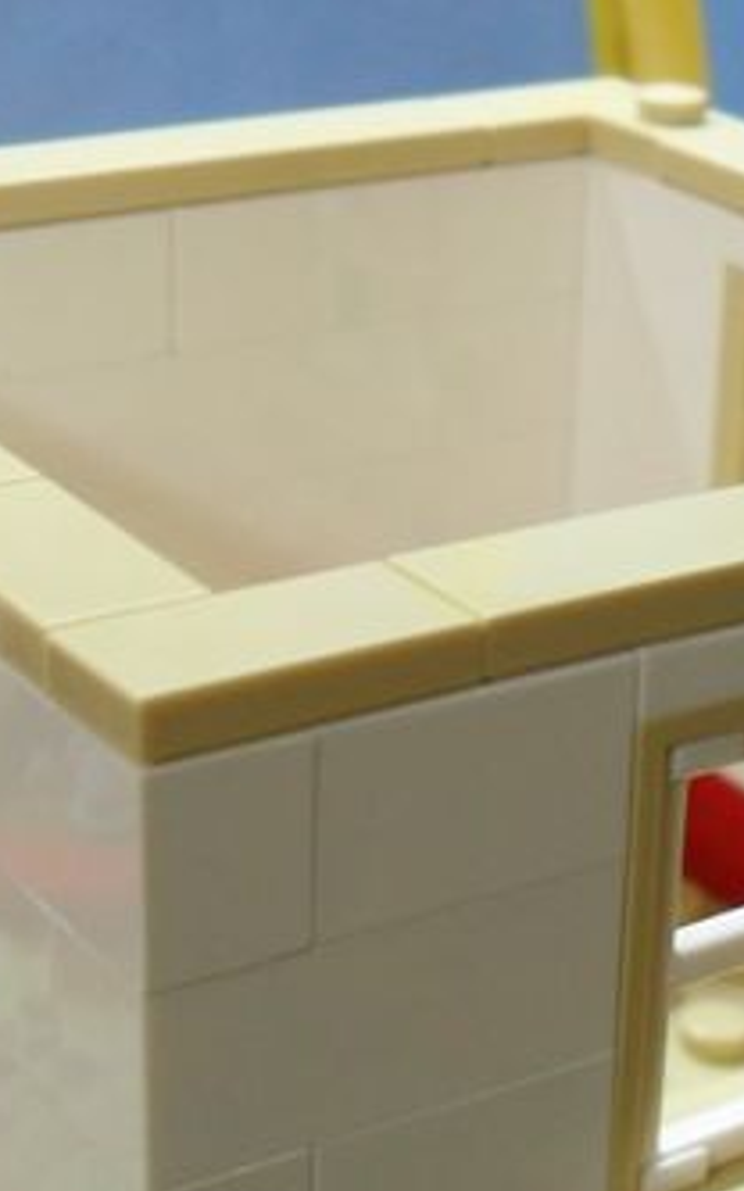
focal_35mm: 89
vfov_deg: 23.1
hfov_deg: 14.6
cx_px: 526
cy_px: 891
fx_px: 2889
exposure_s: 1/15
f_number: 2.8
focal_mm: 6.2
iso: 200
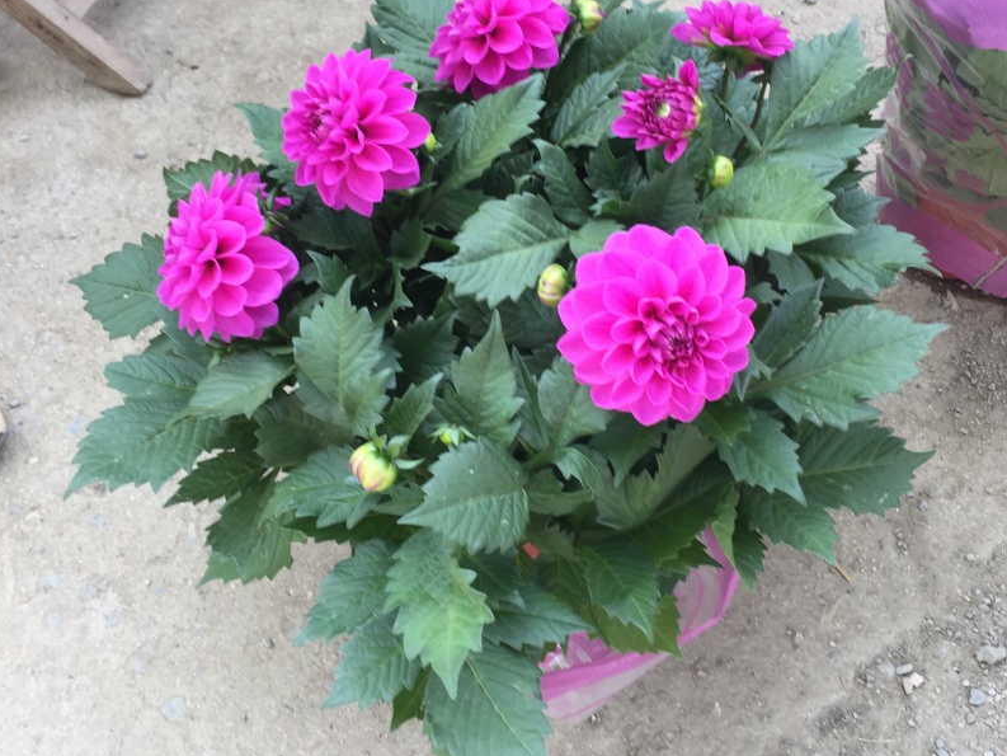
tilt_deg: -49.8
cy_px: 227
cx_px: 500
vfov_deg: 36.3
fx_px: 1135
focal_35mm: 39
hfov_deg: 47.9
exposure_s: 1/100
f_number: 2.2
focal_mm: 4.15
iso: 32
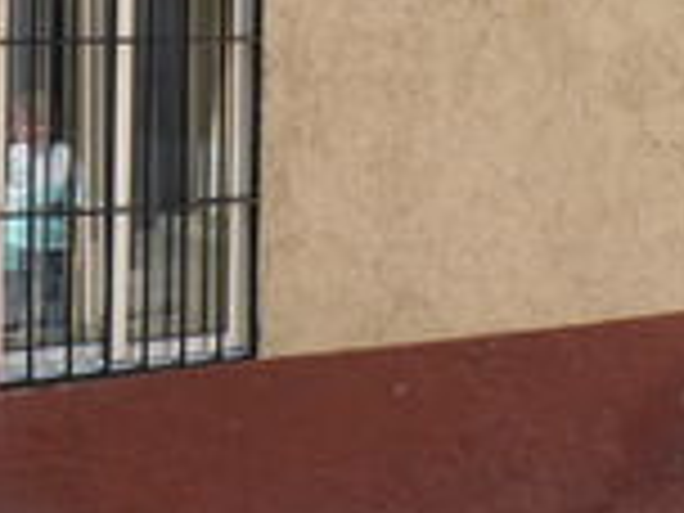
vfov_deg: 12.7
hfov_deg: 17.1
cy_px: -162
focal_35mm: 113
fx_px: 2233
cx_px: 14
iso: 64
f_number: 4
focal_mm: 6
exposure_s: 1/160
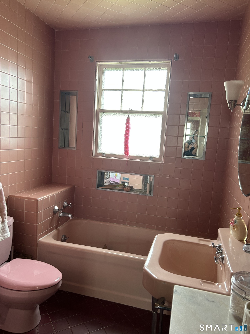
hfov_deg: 53.1
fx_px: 250
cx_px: 125
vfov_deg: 67.3
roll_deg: -4.4
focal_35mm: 26
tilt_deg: -6.4
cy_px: 167
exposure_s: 1/60
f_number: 1.5
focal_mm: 5.7
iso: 80
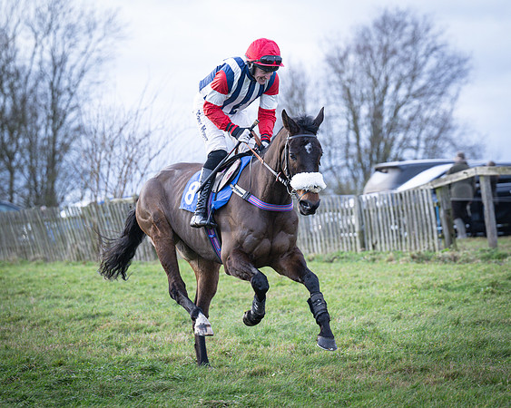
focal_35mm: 228
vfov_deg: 6.8
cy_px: 162
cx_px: 331
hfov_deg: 8.5
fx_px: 3449
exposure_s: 1/800
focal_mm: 140
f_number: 4
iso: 800
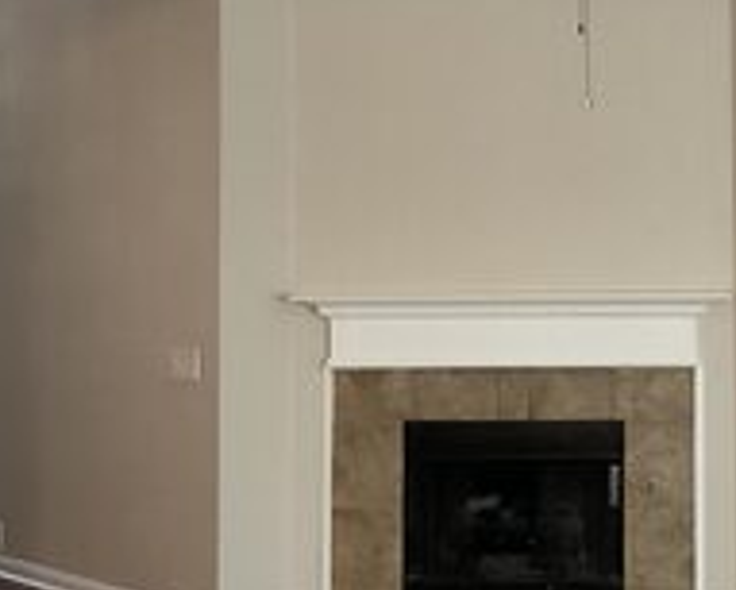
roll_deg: -1.1
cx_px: 670
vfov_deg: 16.1
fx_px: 2070
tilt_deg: +0.9
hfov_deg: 19.8
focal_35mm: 95
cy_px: 112
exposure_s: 1/60
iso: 80
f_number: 1.8
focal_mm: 3
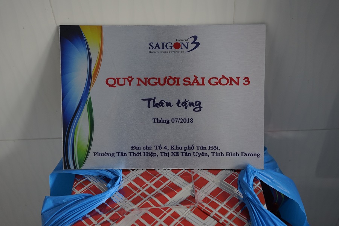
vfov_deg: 35.1
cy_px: 113
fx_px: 358
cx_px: 170
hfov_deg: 50.7
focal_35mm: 38
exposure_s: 1/160
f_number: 4
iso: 1000
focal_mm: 38
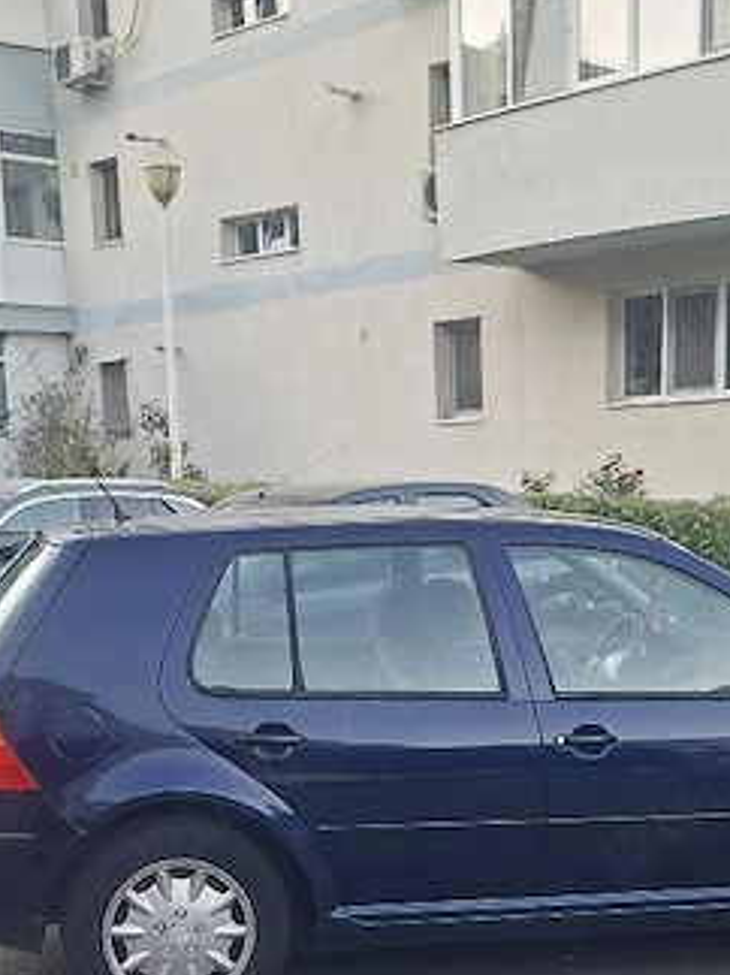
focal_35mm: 57
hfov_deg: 25.6
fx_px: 1604
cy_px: 806
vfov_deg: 32.7
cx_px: 440
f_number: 1.8
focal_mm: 5.54
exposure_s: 1/120
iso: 200
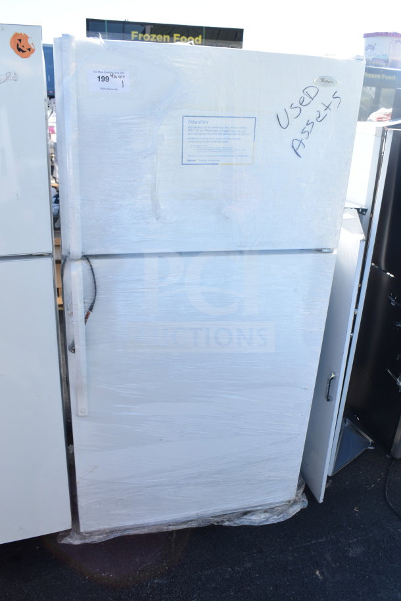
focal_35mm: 30
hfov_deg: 43.6
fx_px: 501
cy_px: 300
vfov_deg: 61.9
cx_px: 200
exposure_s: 1/200
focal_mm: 20
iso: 200
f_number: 7.1
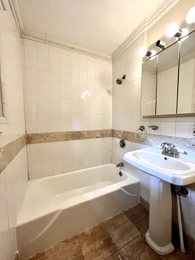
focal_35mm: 13
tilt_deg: -4.7
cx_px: 98
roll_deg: +0.0
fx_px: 98
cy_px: 130
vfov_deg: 106.2
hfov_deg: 89.9
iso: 500
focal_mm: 1.57
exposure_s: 1/60
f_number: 1.8
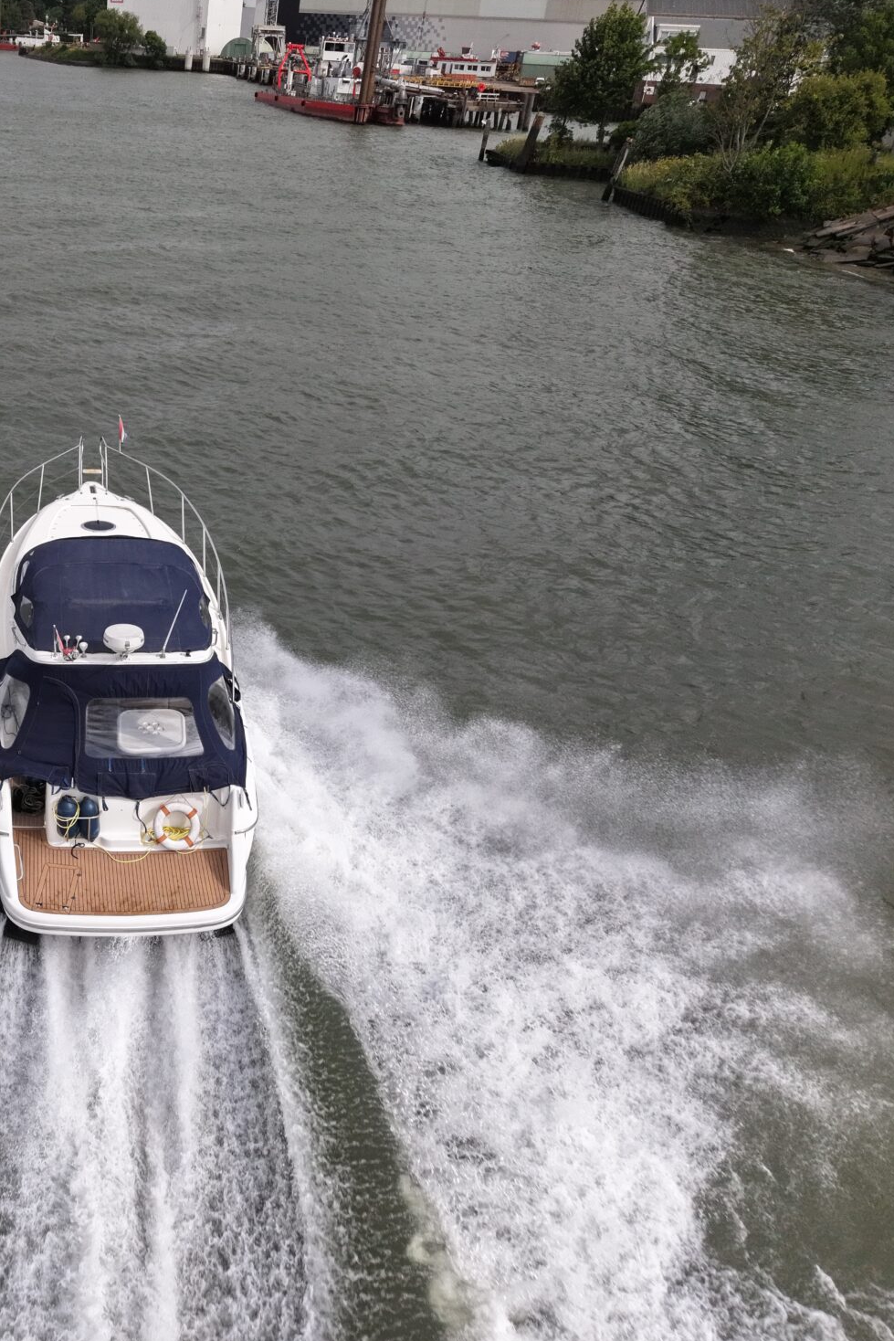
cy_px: 679
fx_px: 1266
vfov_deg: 55.8
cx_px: 94
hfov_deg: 36.5
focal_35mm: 34
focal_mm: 8.67
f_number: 1.8
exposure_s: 1/640
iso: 870
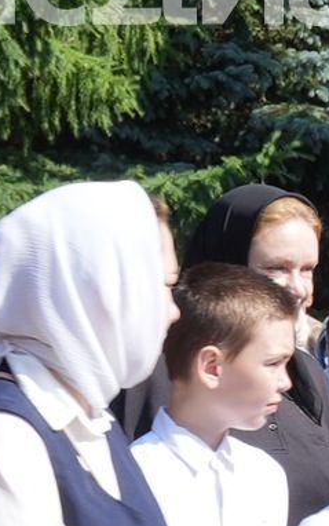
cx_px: 1110
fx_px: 4086
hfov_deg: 4.4
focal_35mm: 285
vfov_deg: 7.3
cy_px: -178
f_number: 7.1
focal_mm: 33
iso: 100
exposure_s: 1/160
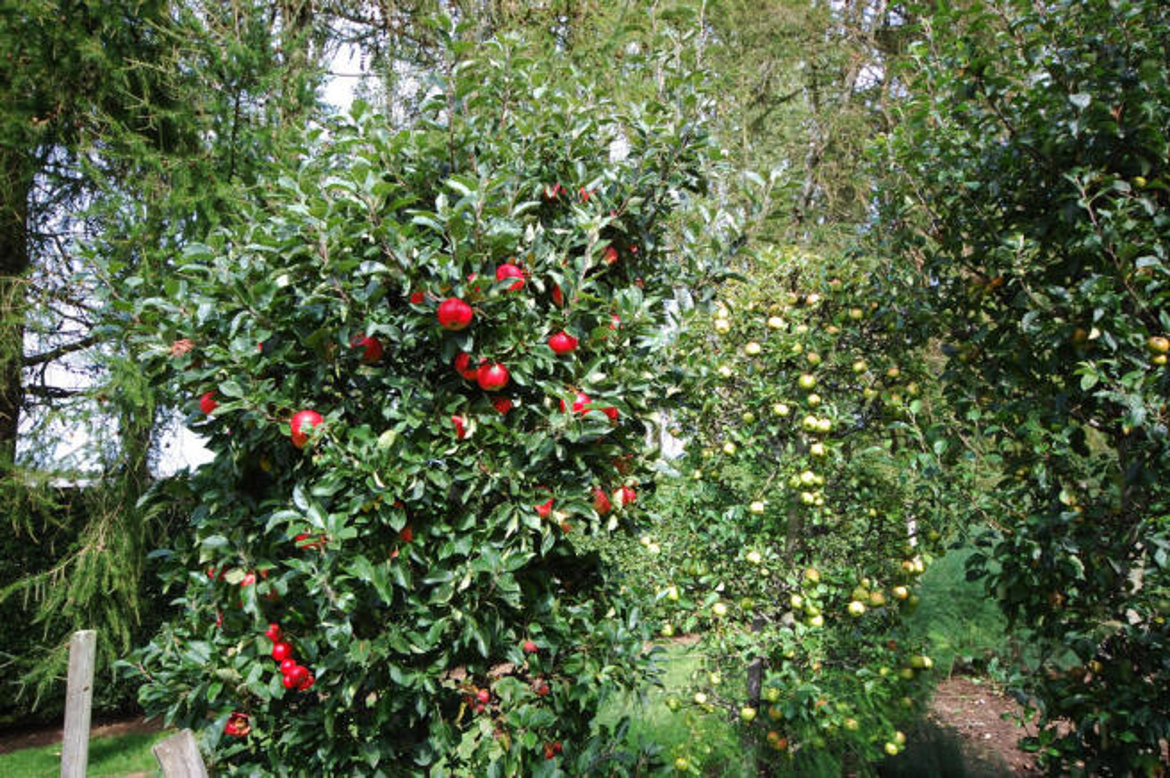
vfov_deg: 43.5
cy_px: 389
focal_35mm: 30
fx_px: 974
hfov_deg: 62.0
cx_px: 585
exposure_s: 1/125
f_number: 5.6
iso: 200
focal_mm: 20
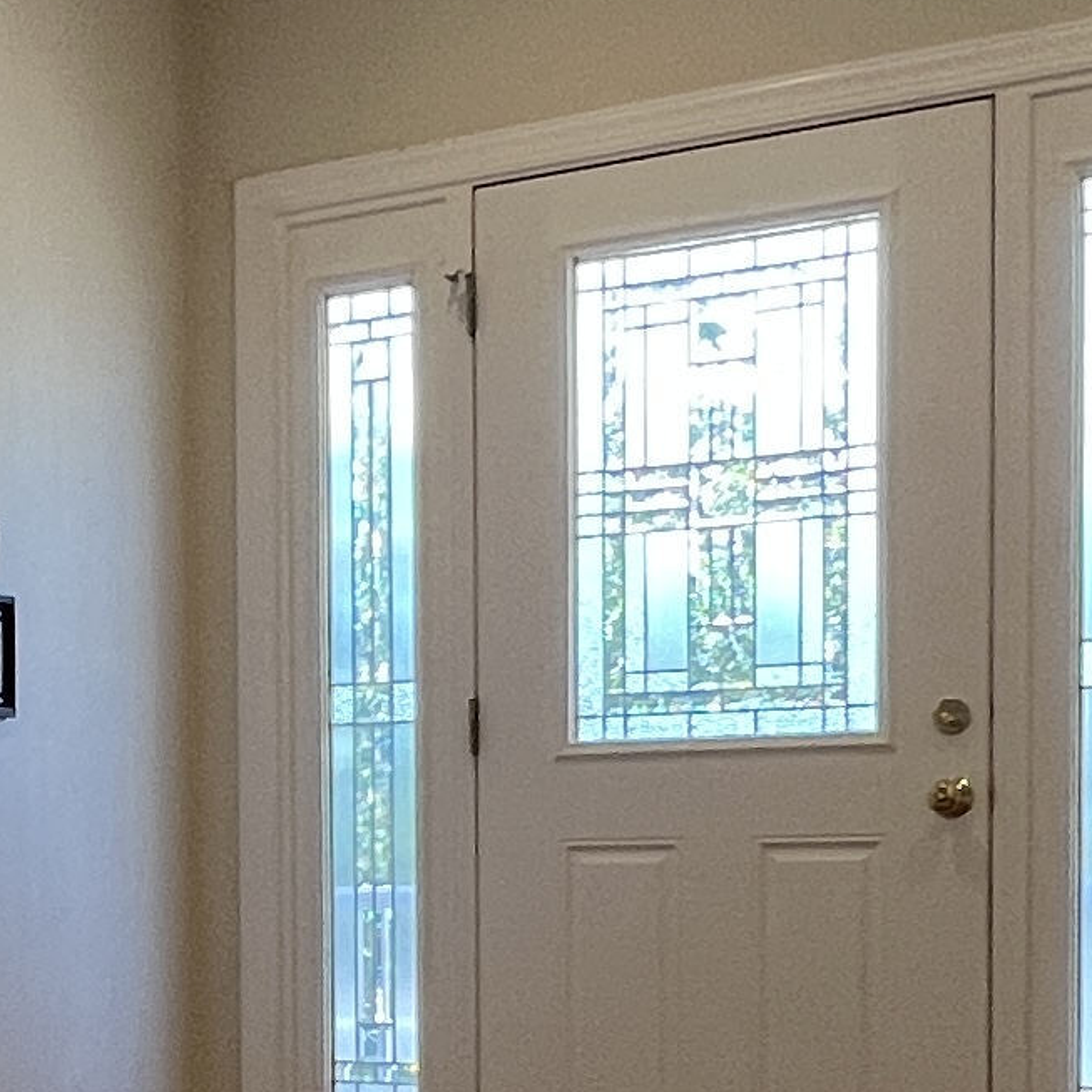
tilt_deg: -3.1
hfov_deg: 22.0
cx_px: -299
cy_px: 978
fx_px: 2534
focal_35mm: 71
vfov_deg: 23.7
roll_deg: +1.0
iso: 100
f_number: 1.8
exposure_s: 1/120
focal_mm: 1.57
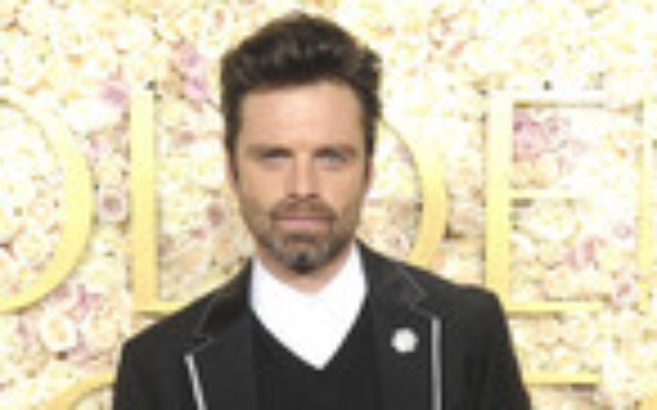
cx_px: 380
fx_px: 2505
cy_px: 806
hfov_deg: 14.9
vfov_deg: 8.8
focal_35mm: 140
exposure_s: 1/250
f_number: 11
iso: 1000
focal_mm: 50
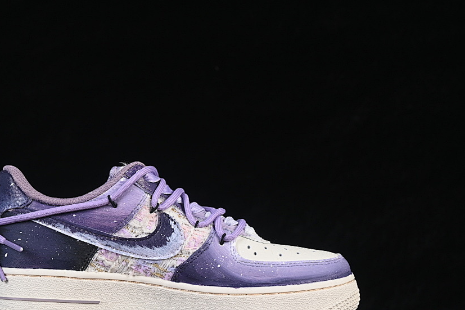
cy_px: 201
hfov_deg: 20.8
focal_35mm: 98
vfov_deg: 13.9
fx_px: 1265
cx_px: 170
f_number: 8
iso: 160
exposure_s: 1/80
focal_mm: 50
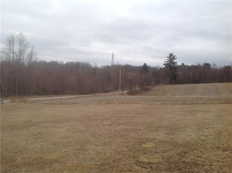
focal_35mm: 35
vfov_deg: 40.6
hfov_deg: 52.7
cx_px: 116
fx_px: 234
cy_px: 86
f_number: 2.4
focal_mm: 4.28
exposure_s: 1/1209
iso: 50
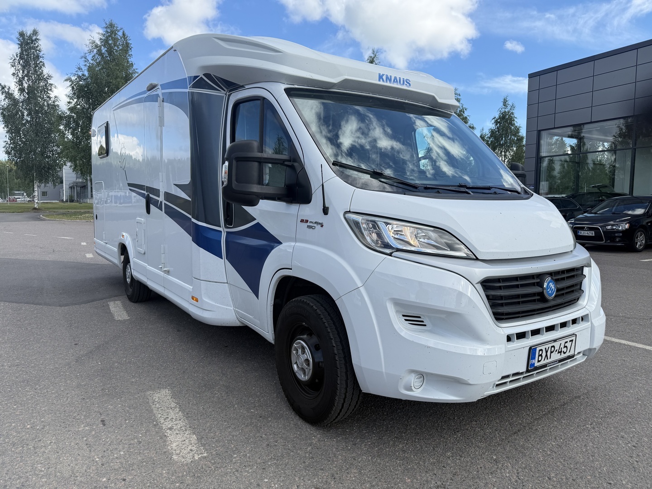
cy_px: 244
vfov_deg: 56.8
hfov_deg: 71.6
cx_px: 326
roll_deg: -1.0
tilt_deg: -4.5
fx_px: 452
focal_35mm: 24
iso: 80
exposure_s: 1/2703
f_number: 1.78
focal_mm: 6.76
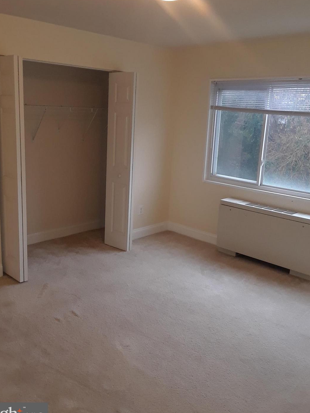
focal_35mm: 33
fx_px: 394
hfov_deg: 42.9
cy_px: 199
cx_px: 144
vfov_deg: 55.3
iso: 80
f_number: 1.9
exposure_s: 1/30
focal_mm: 2.47
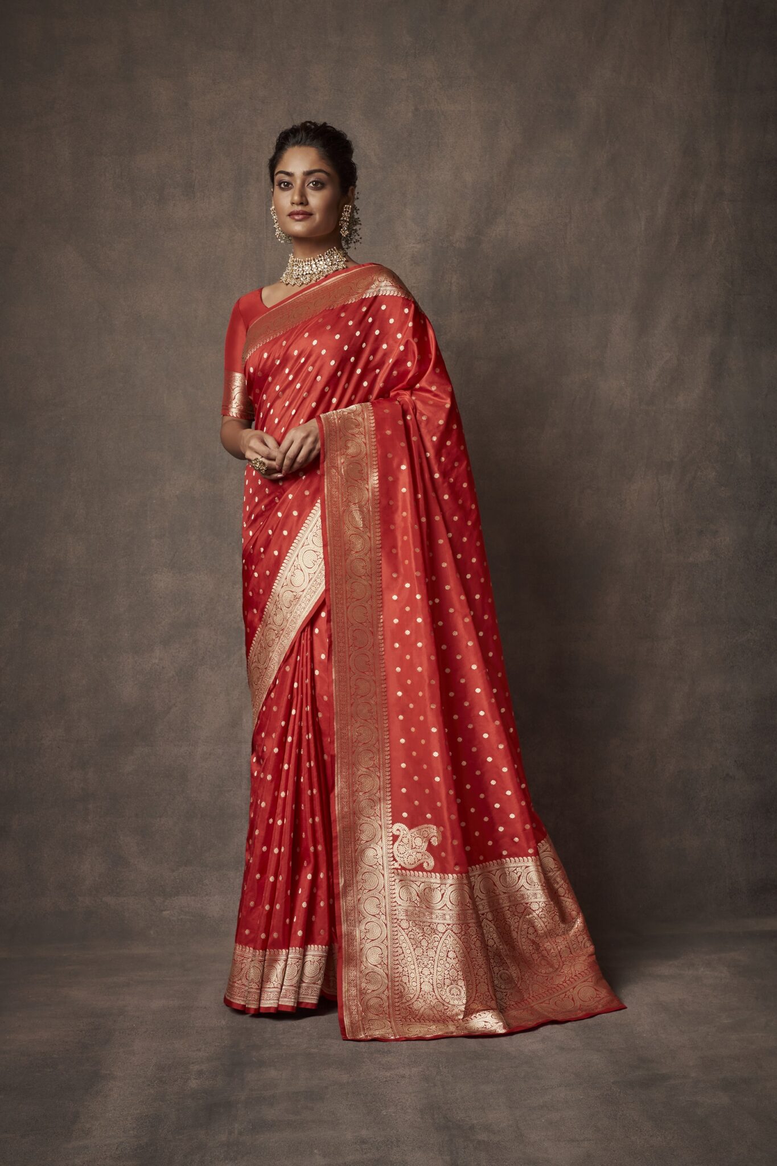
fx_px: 1489
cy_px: 583
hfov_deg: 29.2
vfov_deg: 42.7
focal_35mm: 46
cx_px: 388
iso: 100
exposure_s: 1/160
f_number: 5
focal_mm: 31
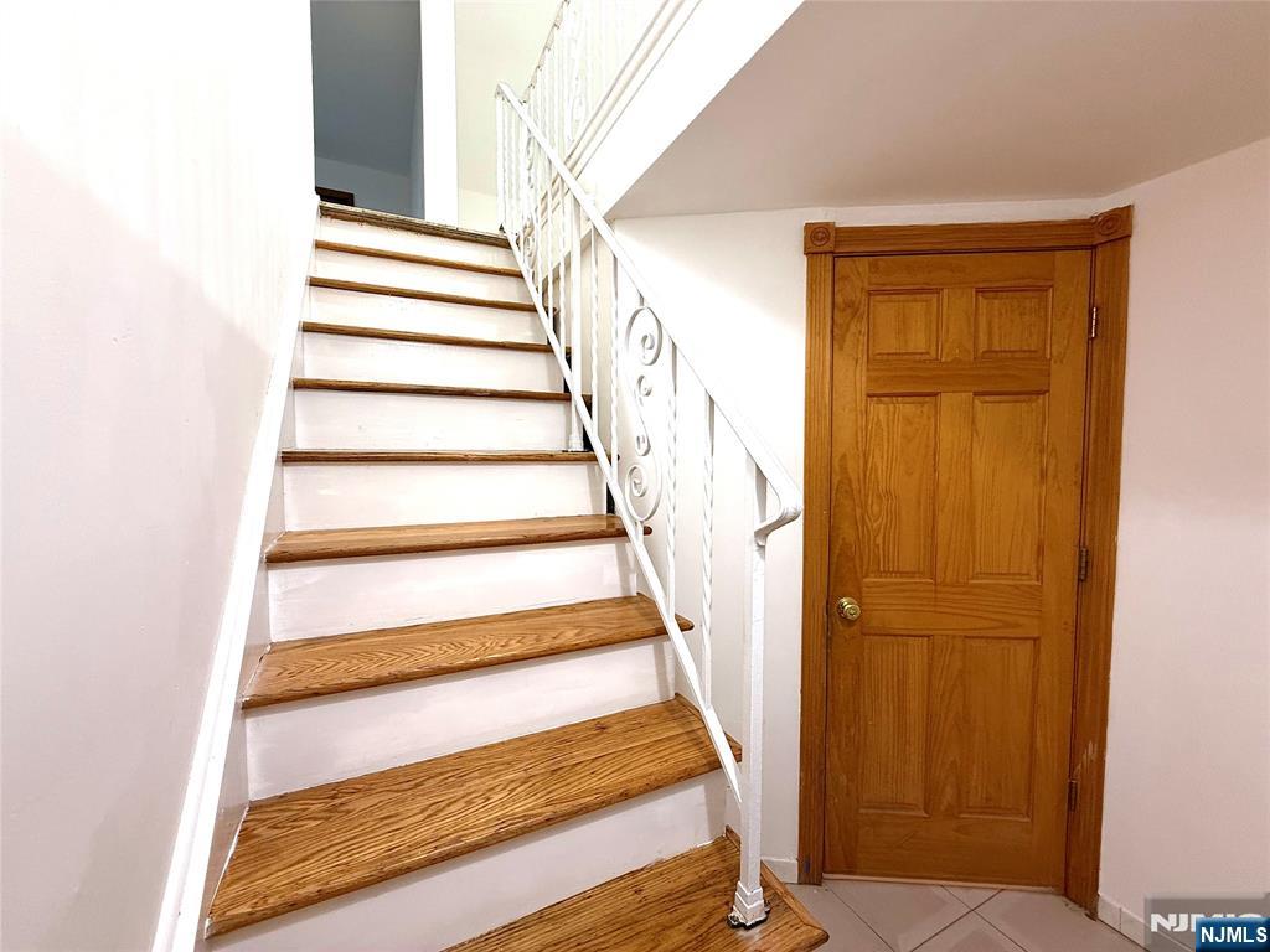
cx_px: 635
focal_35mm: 14
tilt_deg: -2.3
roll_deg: -0.3
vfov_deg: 85.7
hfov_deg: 102.1
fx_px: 514
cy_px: 476
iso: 200
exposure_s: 1/60
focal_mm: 2.22
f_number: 2.2
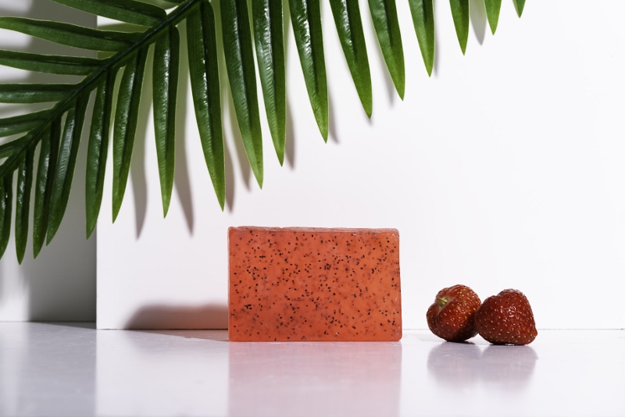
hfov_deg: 12.1
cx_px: 312
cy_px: 208
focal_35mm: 170
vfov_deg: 8.1
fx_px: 2952
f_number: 9
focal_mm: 170
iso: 100
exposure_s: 1/640
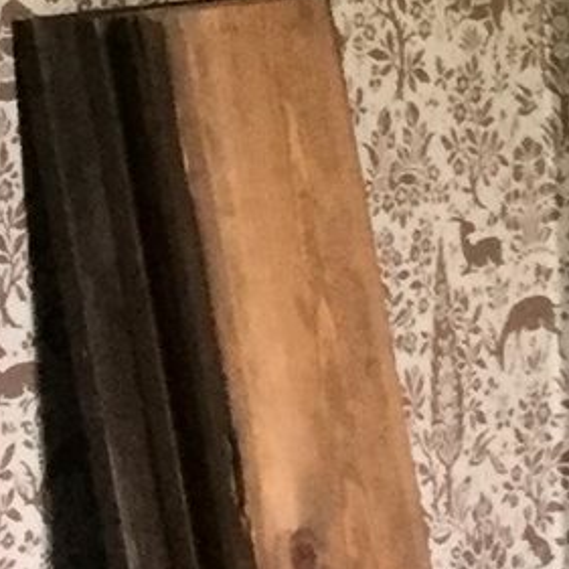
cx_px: 1513
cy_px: 168
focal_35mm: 225
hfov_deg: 7.2
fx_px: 4184
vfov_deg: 7.8
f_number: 2.4
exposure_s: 1/30
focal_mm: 3.3
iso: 160
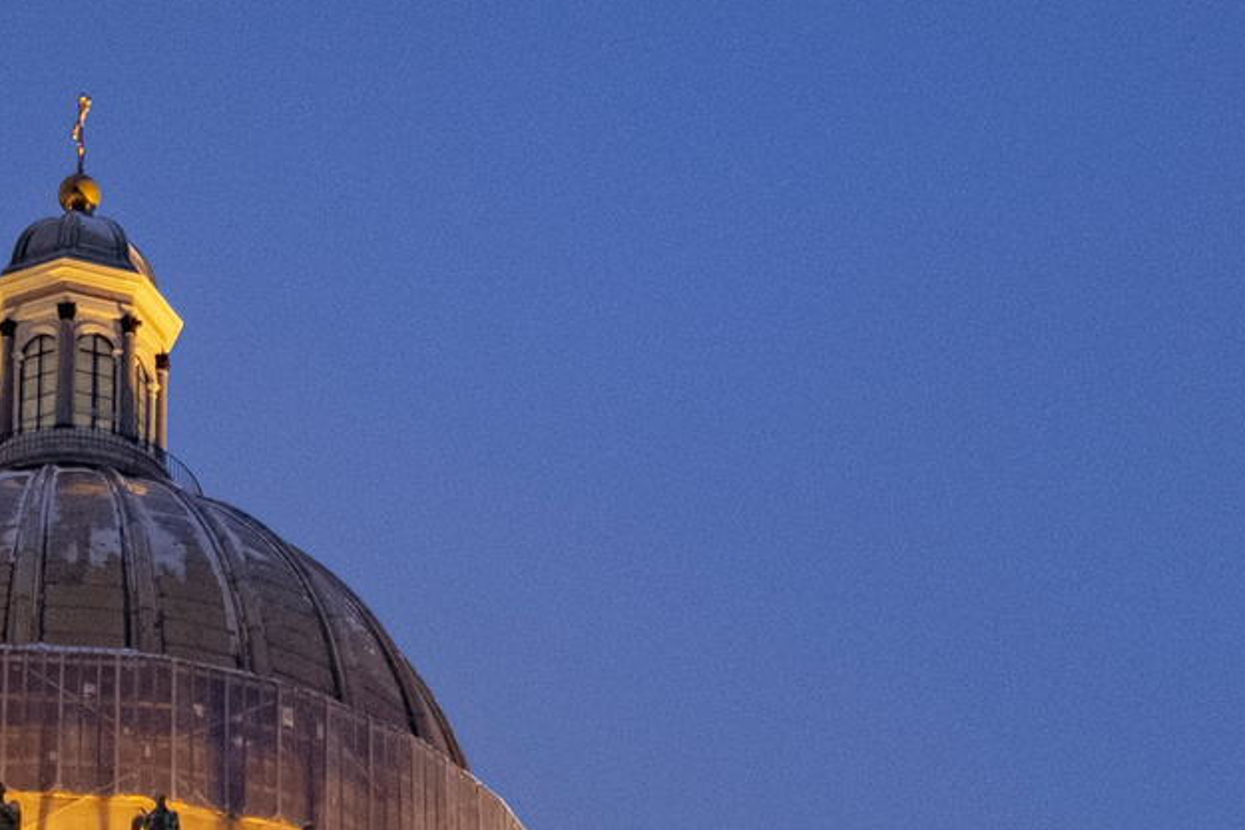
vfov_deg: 10.4
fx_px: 4289
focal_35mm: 124
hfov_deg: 16.5
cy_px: 1542
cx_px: 410
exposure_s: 1/25
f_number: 2.8
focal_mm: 19.6
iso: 1600
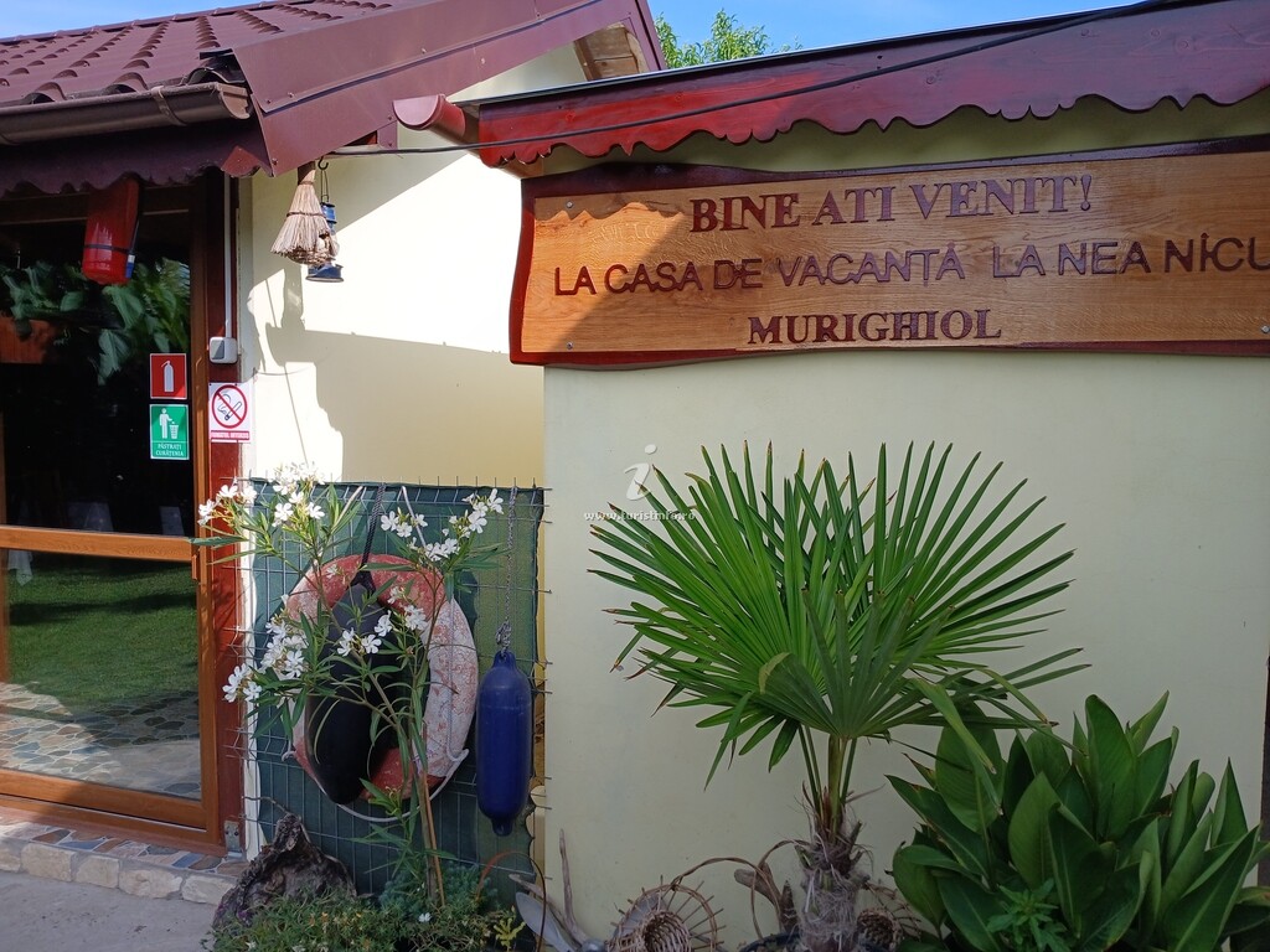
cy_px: 476
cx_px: 635
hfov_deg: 67.3
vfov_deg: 53.1
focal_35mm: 26
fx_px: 954
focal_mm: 3.98
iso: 20
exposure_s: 1/300
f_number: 1.8
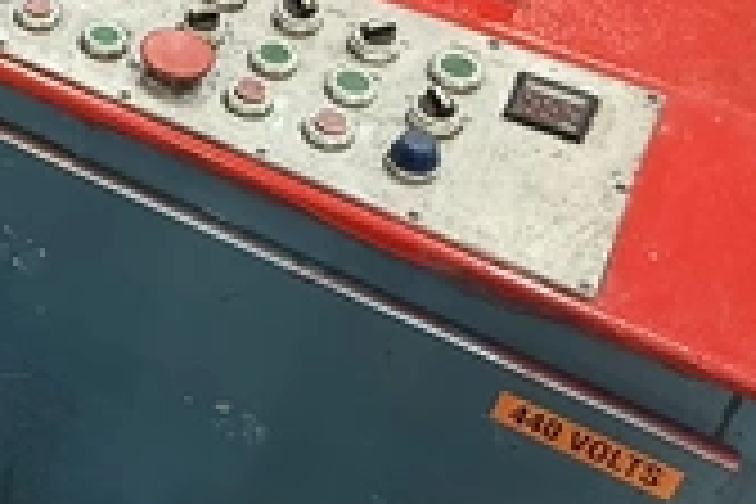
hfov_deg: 24.9
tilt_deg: -32.6
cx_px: -333
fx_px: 1365
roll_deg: -0.5
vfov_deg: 20.1
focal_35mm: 65
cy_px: -34
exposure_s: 1/60
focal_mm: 2.22
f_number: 2.2
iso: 250
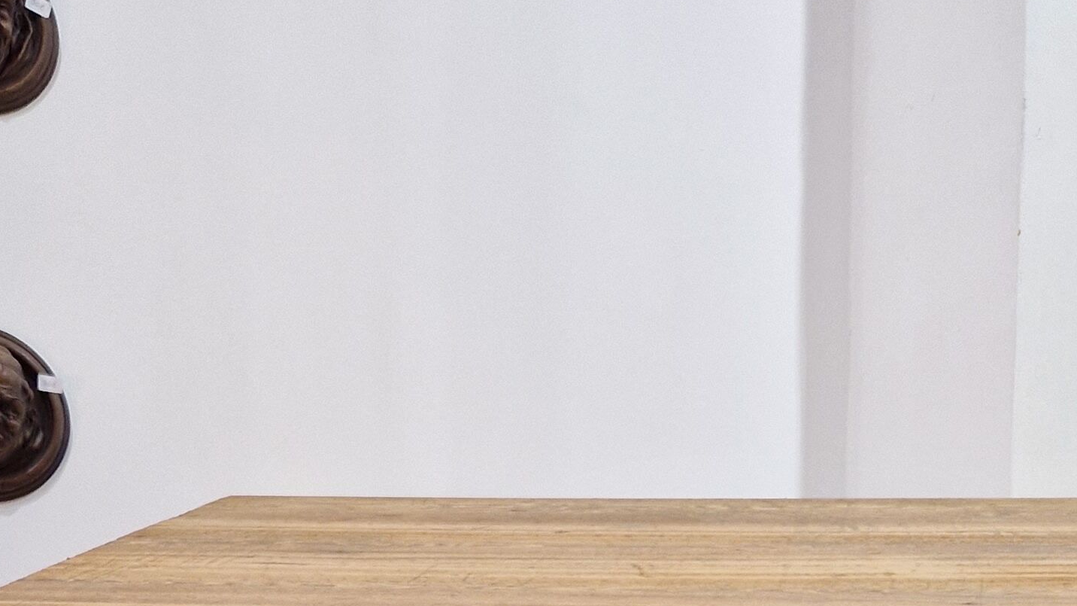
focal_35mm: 70
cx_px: 869
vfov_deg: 15.1
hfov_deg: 29.4
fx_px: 1999
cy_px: 1073
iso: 250
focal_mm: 5.4
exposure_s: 1/100
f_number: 1.8
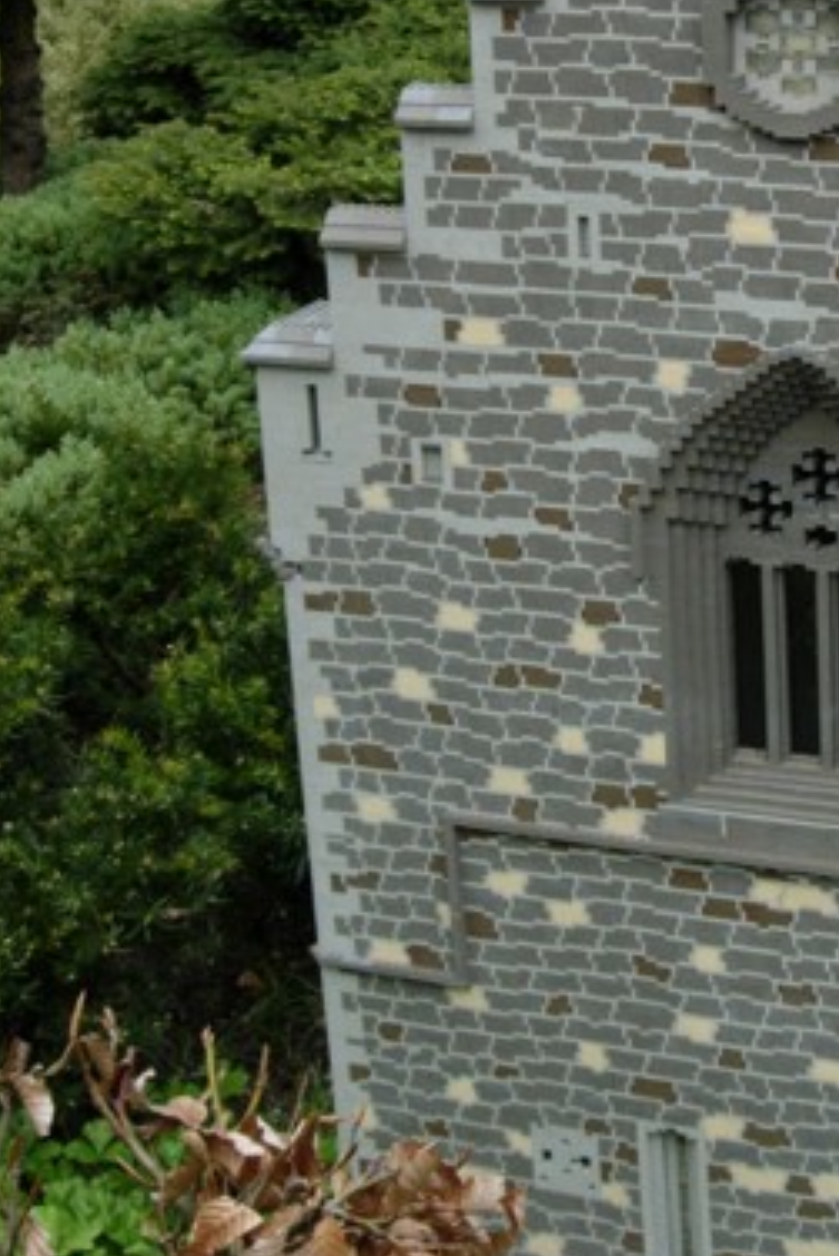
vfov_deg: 24.0
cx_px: 996
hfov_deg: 15.7
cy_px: 387
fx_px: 2934
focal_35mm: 84
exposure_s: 1/645
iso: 64
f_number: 2.8
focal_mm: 7.8
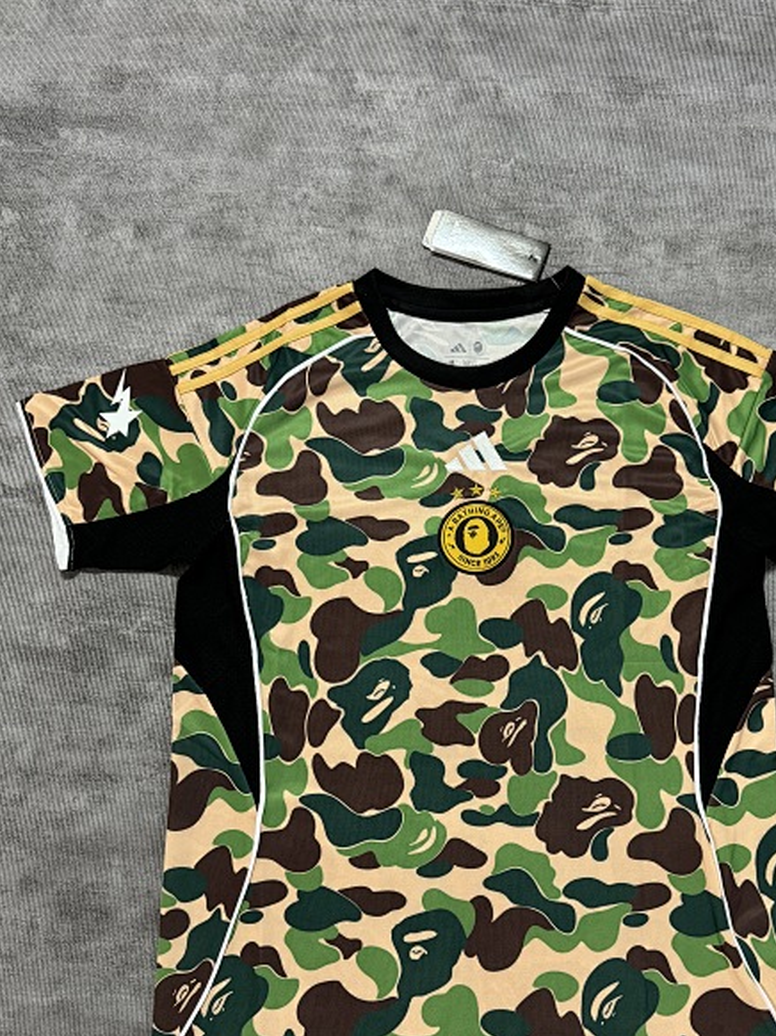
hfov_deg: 42.7
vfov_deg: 55.0
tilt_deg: -79.2
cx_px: 473
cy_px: 612
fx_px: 987
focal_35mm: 33
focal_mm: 6.76
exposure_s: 1/60
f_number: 1.78
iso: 250
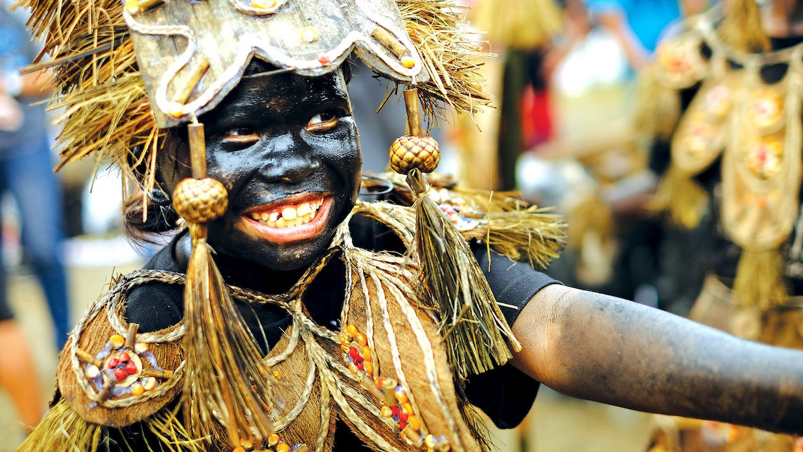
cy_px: 186
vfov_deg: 21.4
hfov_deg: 37.2
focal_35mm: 56
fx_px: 1192
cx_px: 404
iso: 200
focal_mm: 35
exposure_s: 1/1000
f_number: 1.6
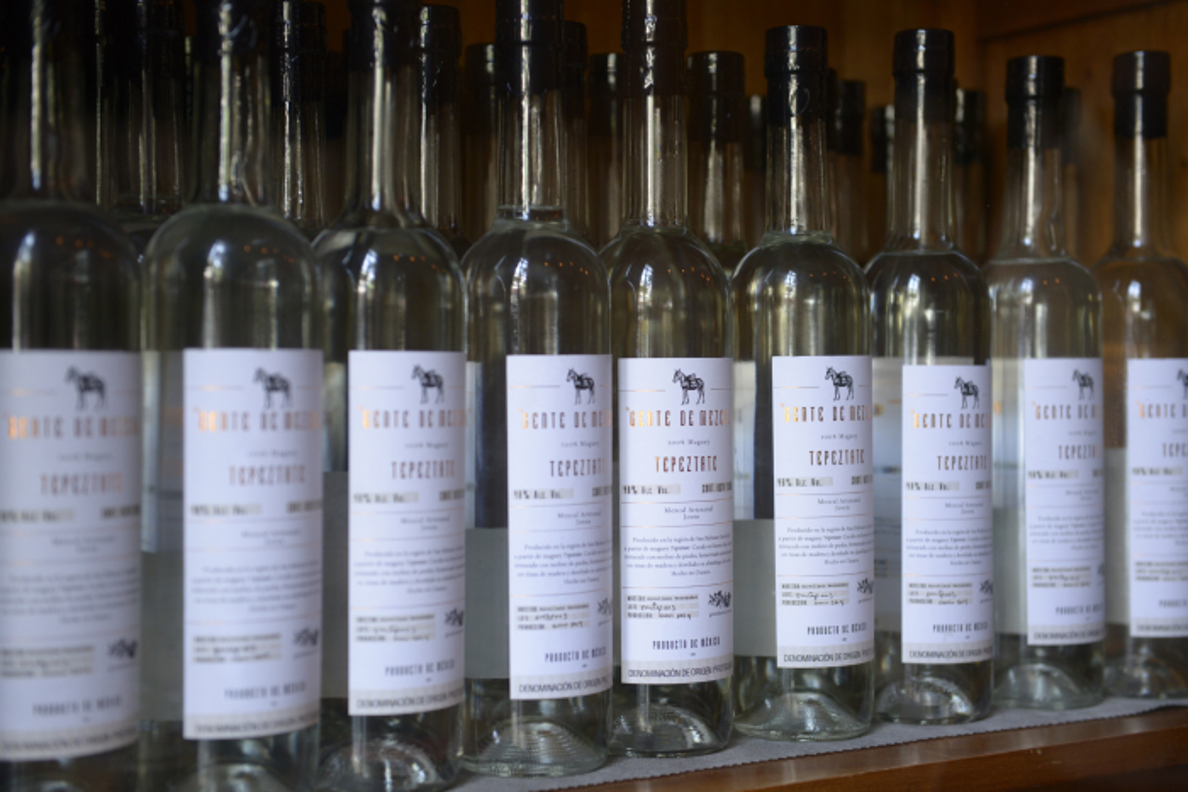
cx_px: 594
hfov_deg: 34.5
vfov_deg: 23.4
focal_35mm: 58
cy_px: 396
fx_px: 1914
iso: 800
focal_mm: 58
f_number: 3.2
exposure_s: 1/60
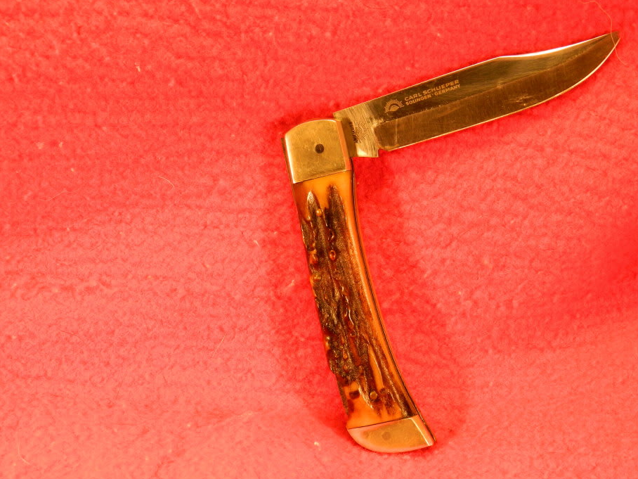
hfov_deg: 36.1
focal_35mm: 53
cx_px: 348
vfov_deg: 27.5
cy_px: 269
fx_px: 977
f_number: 3.6
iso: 180
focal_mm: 8.4
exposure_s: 1/50
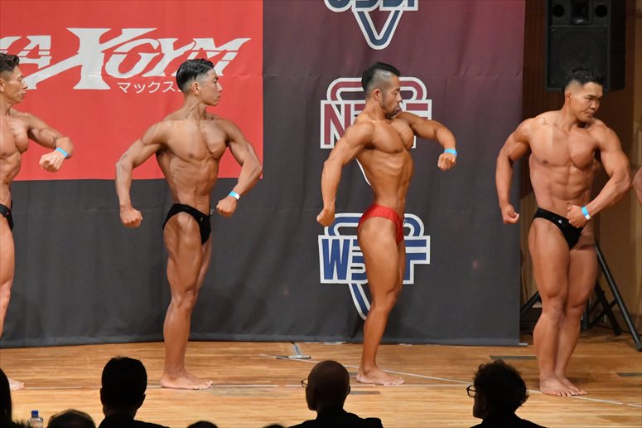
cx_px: 321
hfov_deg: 8.1
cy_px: 214
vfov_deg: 5.4
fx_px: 4545
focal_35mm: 255
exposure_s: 1/400
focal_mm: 170
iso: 11400
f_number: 5.6
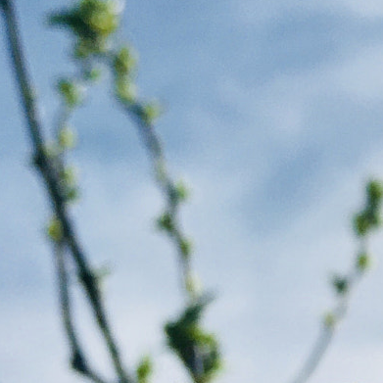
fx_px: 1314
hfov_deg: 15.5
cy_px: 213
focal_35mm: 105
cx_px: 538
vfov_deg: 16.6
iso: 25
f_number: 2.2
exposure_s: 1/2959
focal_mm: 4.15
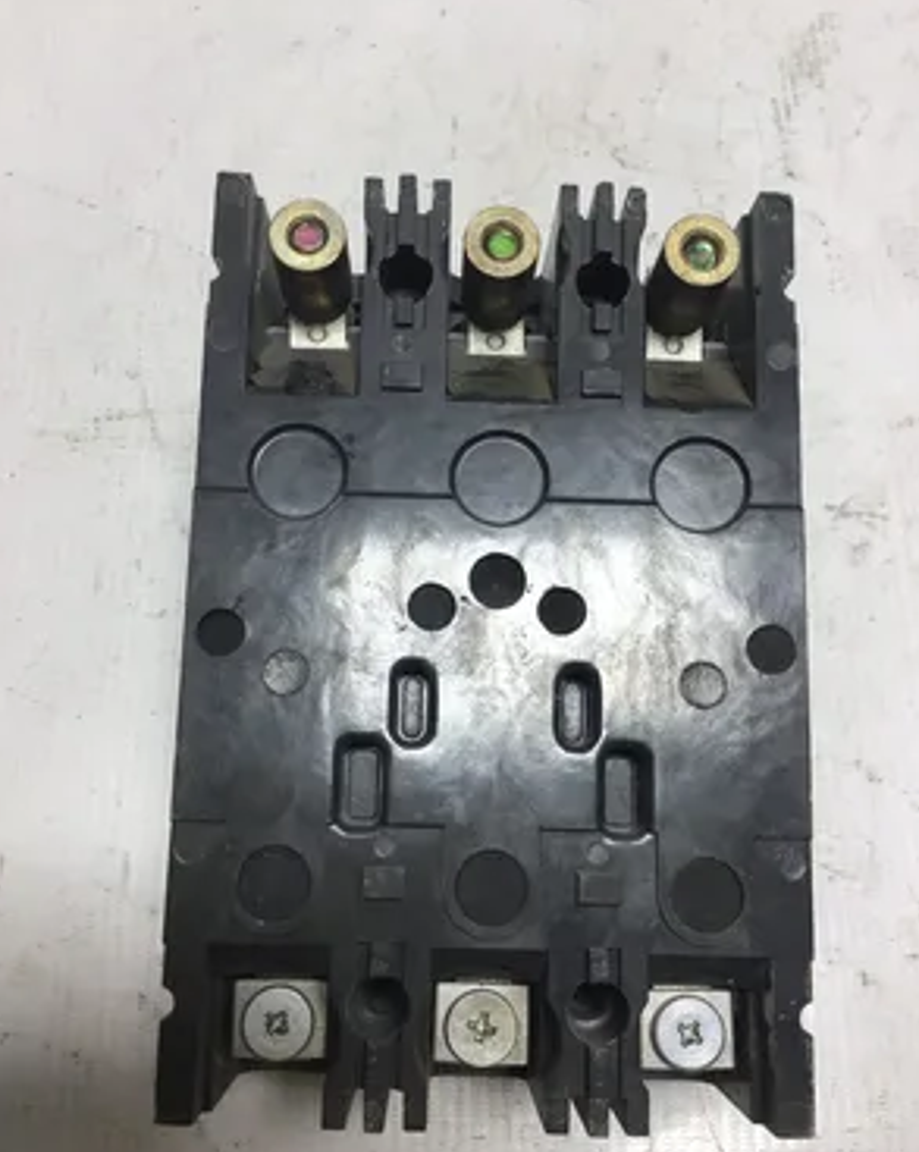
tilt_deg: -71.7
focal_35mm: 33
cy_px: 609
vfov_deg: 54.2
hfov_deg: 44.5
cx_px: 458
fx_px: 1123
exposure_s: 1/120
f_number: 2.4
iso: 25
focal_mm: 3.3
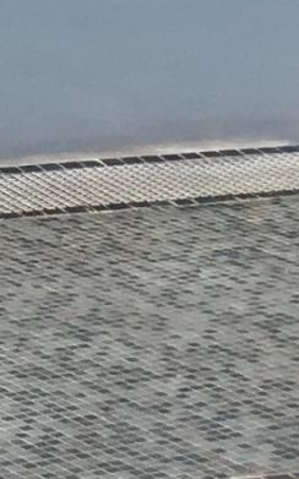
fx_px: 3080
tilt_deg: +1.1
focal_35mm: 236
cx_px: -436
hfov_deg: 5.4
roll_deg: +0.4
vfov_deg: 7.9
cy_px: -865
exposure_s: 1/2198
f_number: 2.2
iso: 32
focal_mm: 4.15
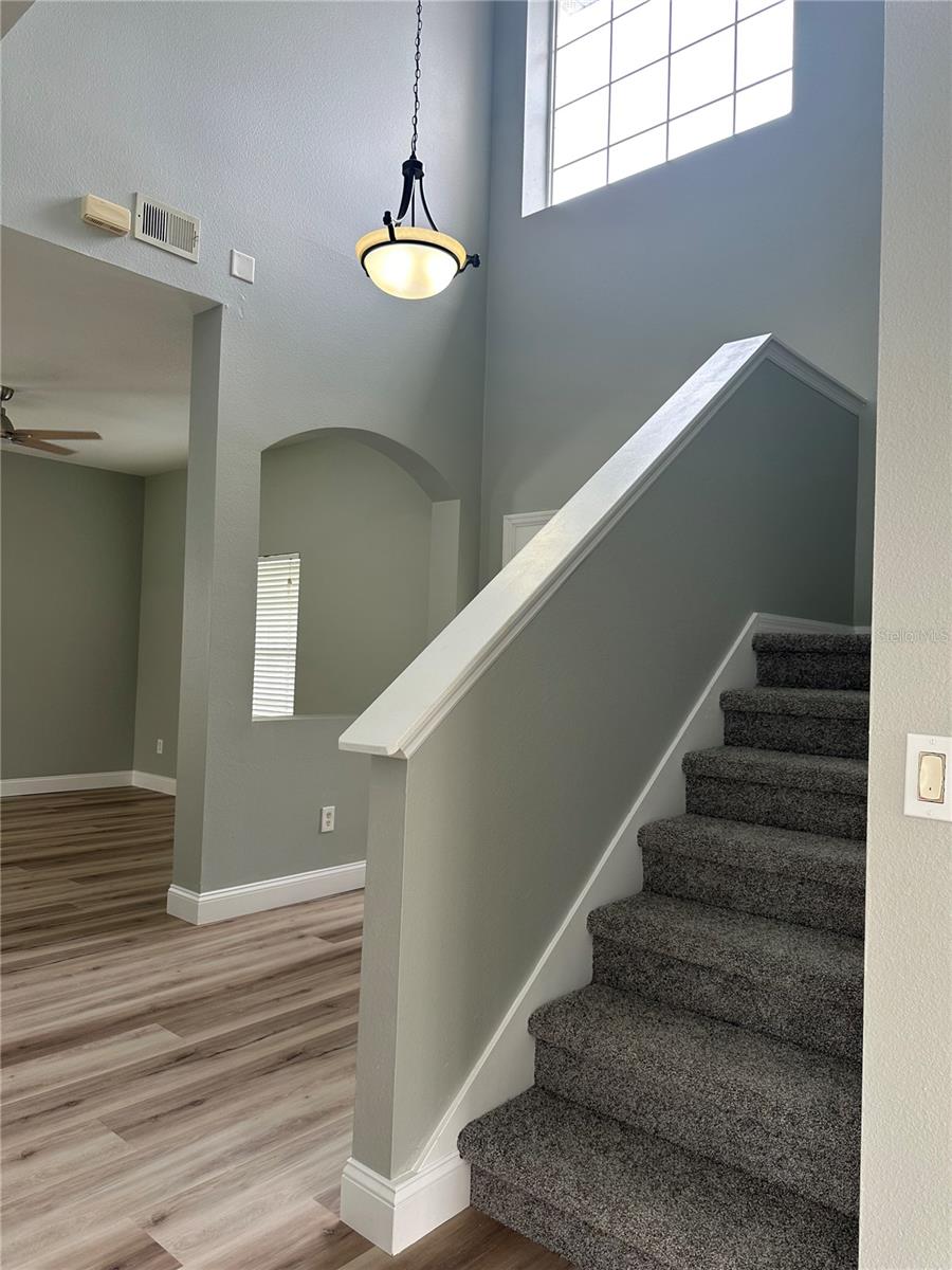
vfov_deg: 71.6
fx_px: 880
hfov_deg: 56.8
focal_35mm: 24
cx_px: 476
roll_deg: -1.8
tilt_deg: +2.0
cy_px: 635
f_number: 1.78
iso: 100
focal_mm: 6.86
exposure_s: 1/120
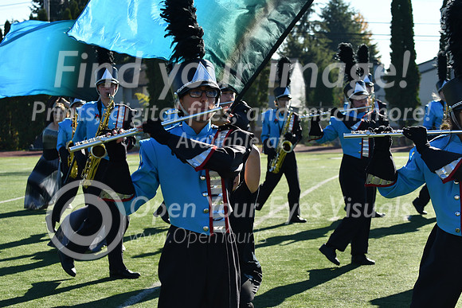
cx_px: 231
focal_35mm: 105
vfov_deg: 13.0
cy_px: 154
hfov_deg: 19.5
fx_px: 1348
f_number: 5.6
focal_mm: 70
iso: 250
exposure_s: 1/1000
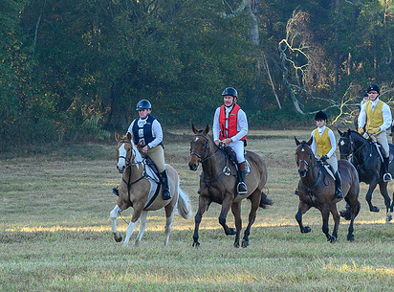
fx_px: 4180
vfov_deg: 4.0
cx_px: 185
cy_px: 183
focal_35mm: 369
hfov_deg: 5.4
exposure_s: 1/250
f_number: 8
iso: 640
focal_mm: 110
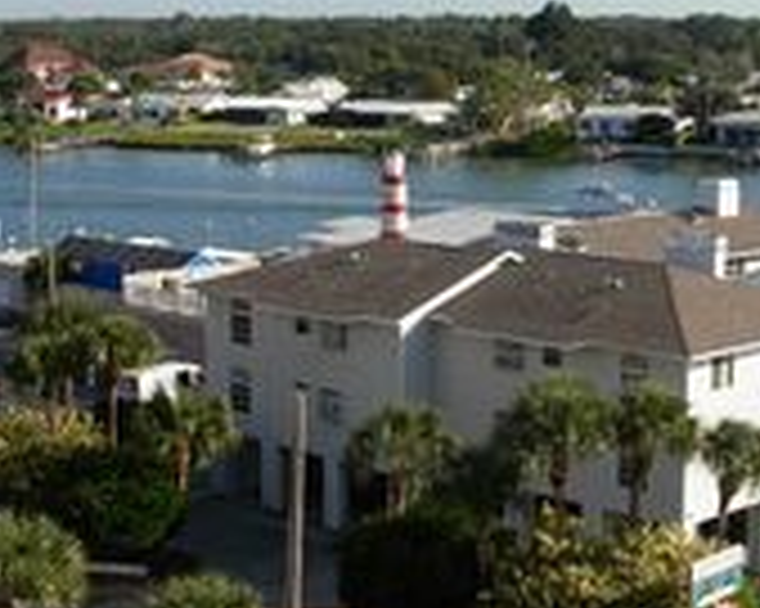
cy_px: 261
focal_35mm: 81
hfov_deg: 23.6
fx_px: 1821
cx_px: 441
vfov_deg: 18.9
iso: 79
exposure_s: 1/406
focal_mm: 6.3
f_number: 4.9
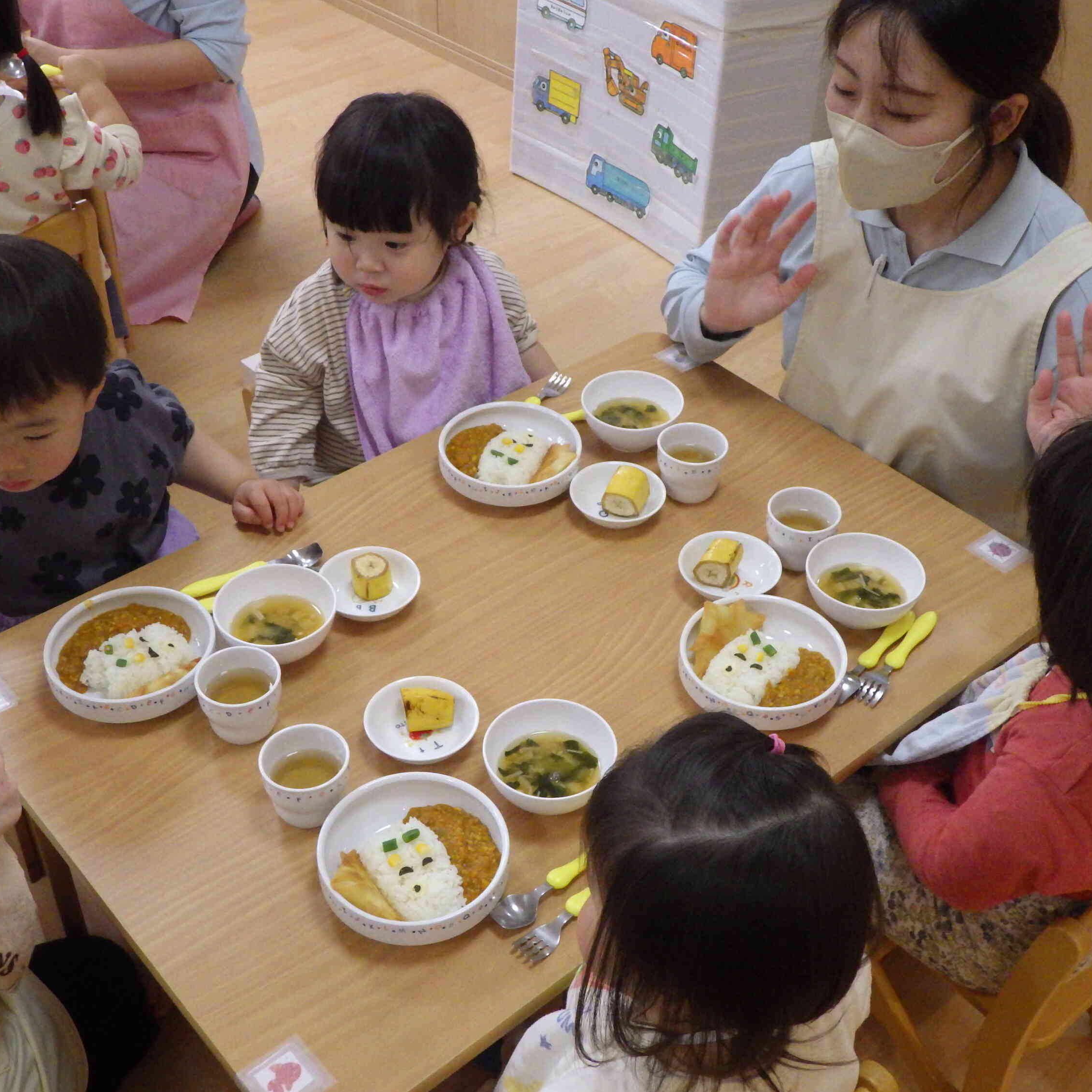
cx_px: 546
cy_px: 558
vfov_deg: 40.9
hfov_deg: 40.9
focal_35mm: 41
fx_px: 1463
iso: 250
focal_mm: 6.1
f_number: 3.8
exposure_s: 1/50
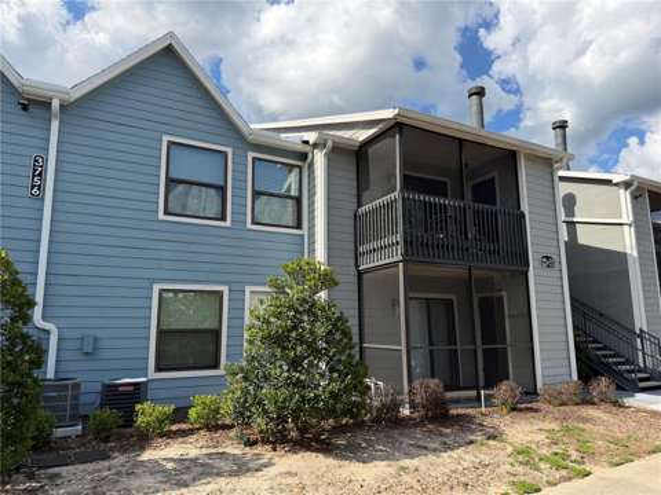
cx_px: 330
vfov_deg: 56.8
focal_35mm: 24
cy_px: 248
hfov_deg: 71.6
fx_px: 458
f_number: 1.78
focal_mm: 6.76
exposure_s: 1/4405
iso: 125
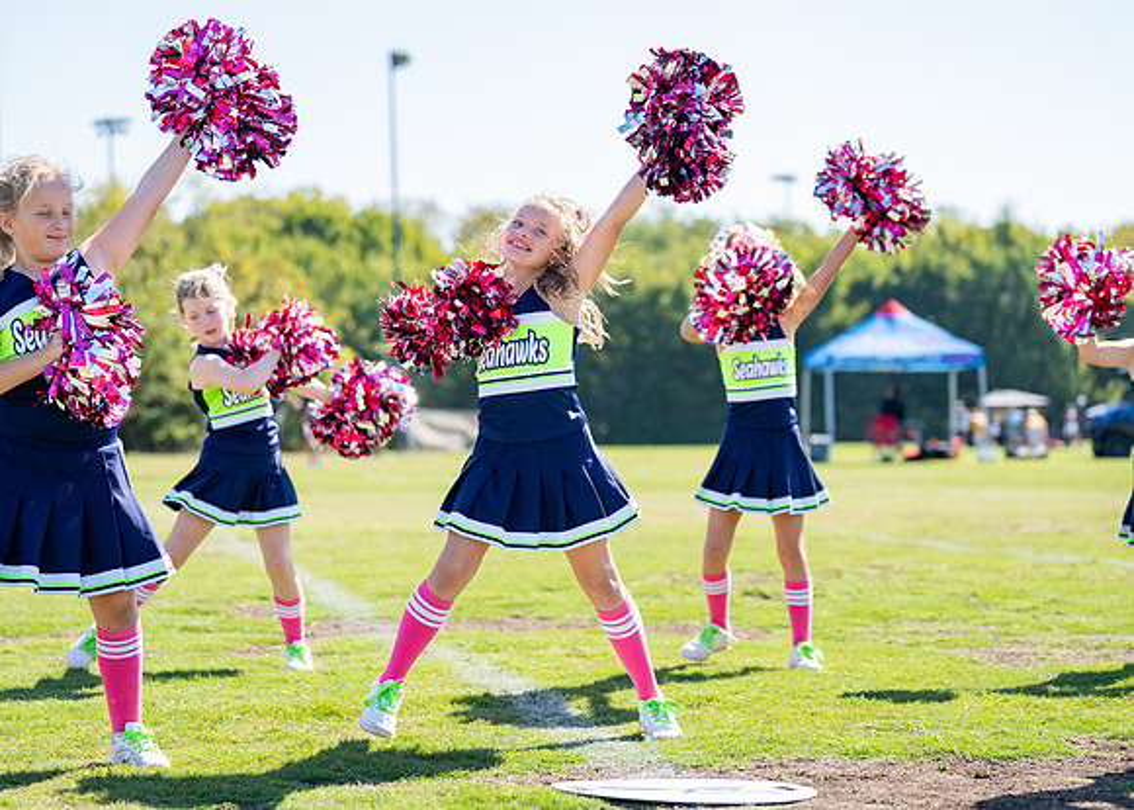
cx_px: 520
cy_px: 393
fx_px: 2972
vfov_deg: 15.5
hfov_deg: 21.6
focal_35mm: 92
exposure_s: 1/2000
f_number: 2.8
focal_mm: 80
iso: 200
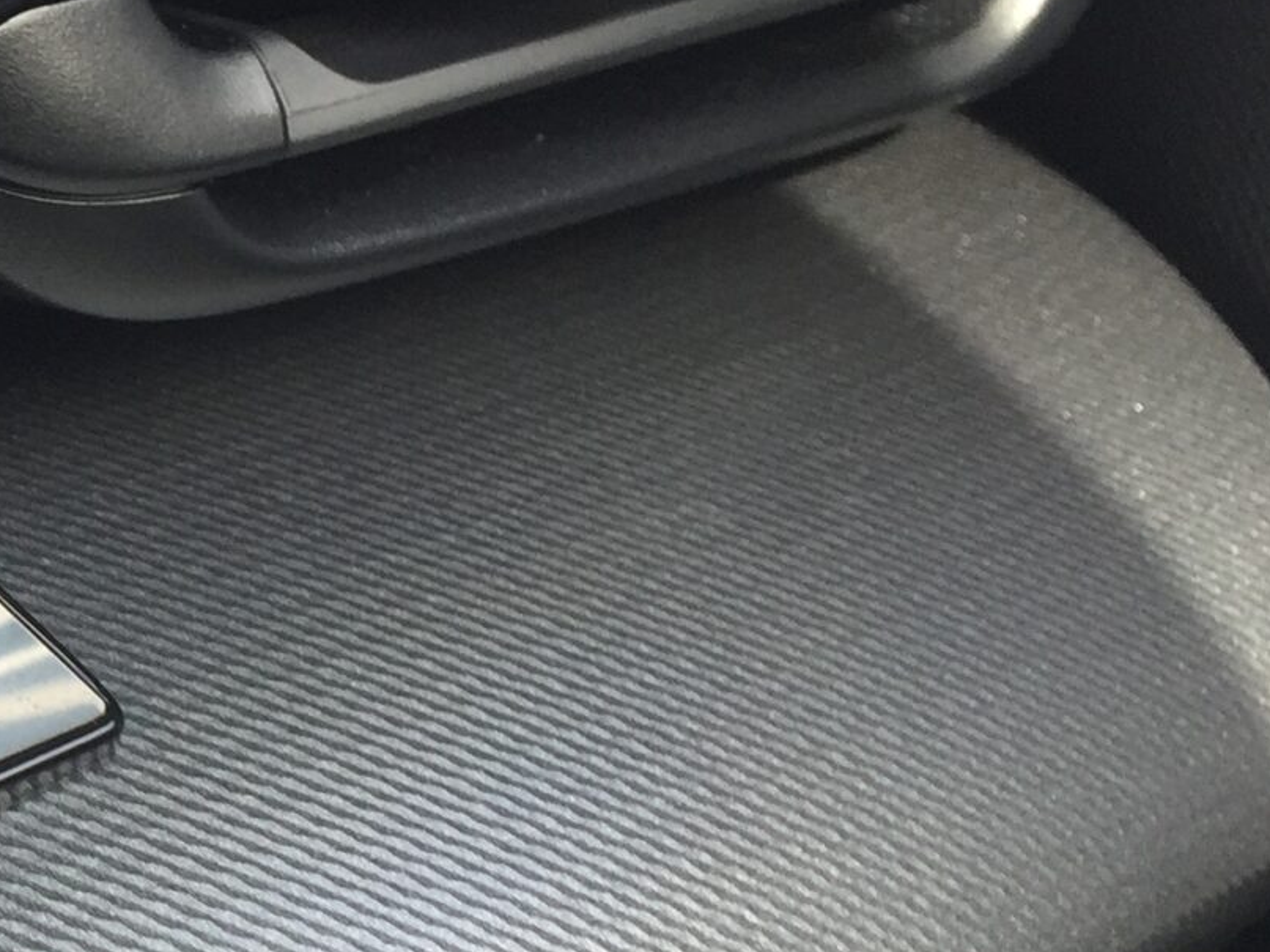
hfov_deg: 18.7
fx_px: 3375
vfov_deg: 16.0
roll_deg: -0.9
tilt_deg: -17.6
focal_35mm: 92
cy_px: 389
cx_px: -674
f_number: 2.2
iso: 32
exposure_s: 1/201
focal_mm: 4.15
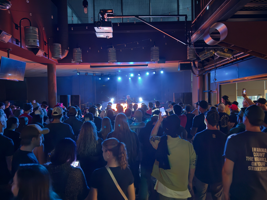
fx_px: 185
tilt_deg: +0.0
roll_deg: +1.5
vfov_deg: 56.8
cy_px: 100
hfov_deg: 71.6
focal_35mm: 24
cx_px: 134
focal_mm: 6.76
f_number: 1.78
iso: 2000
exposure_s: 1/17
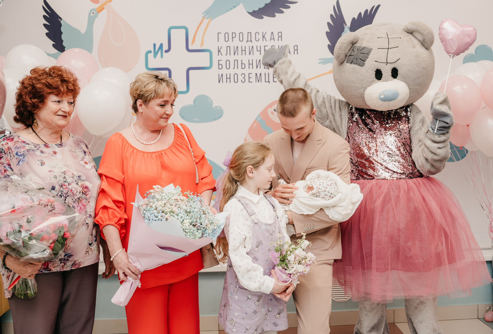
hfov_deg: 49.9
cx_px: 269
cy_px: 155
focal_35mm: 38
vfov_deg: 35.0
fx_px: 529
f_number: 4
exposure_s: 1/160
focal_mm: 35
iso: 400
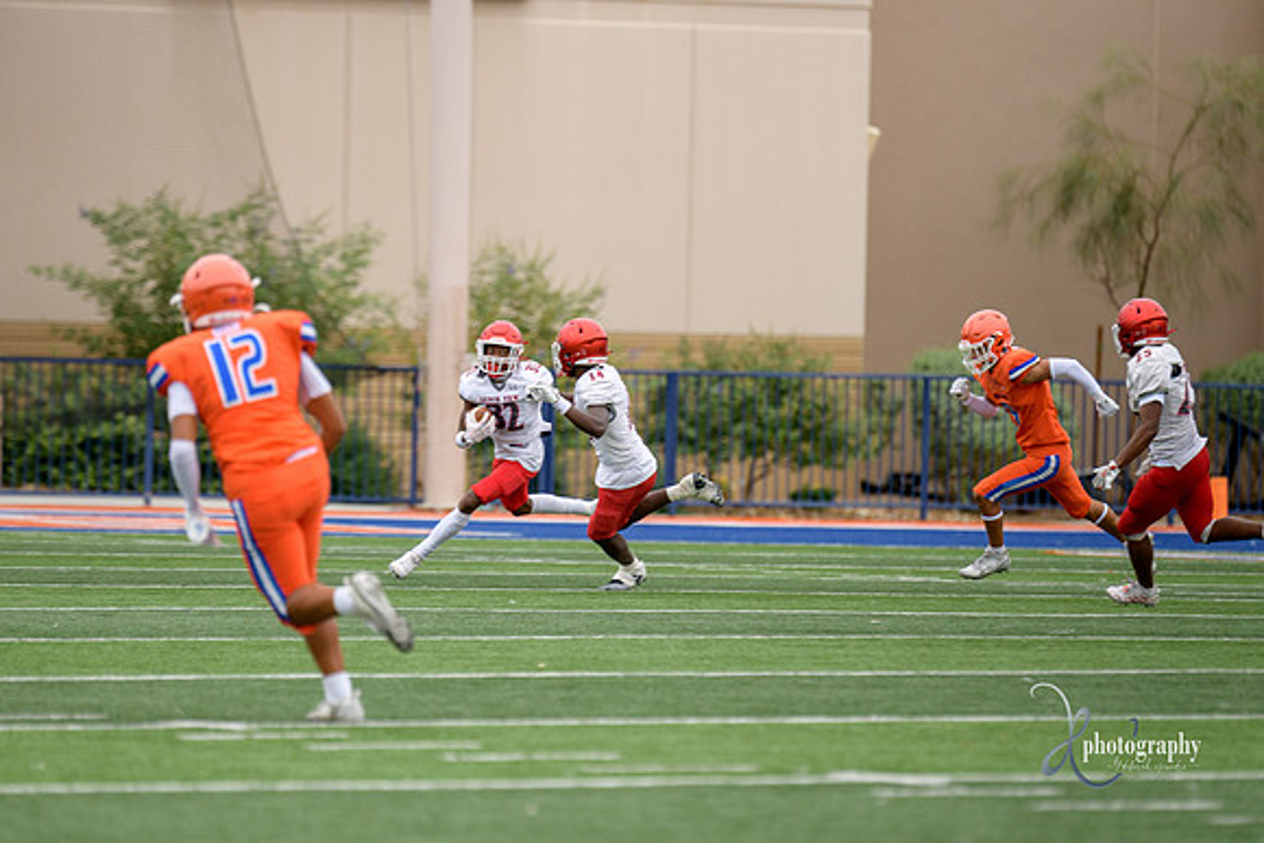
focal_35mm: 328
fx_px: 11504
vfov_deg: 4.2
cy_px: 421
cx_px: 511
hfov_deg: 6.3
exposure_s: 1/500
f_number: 2.8
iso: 200
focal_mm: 250
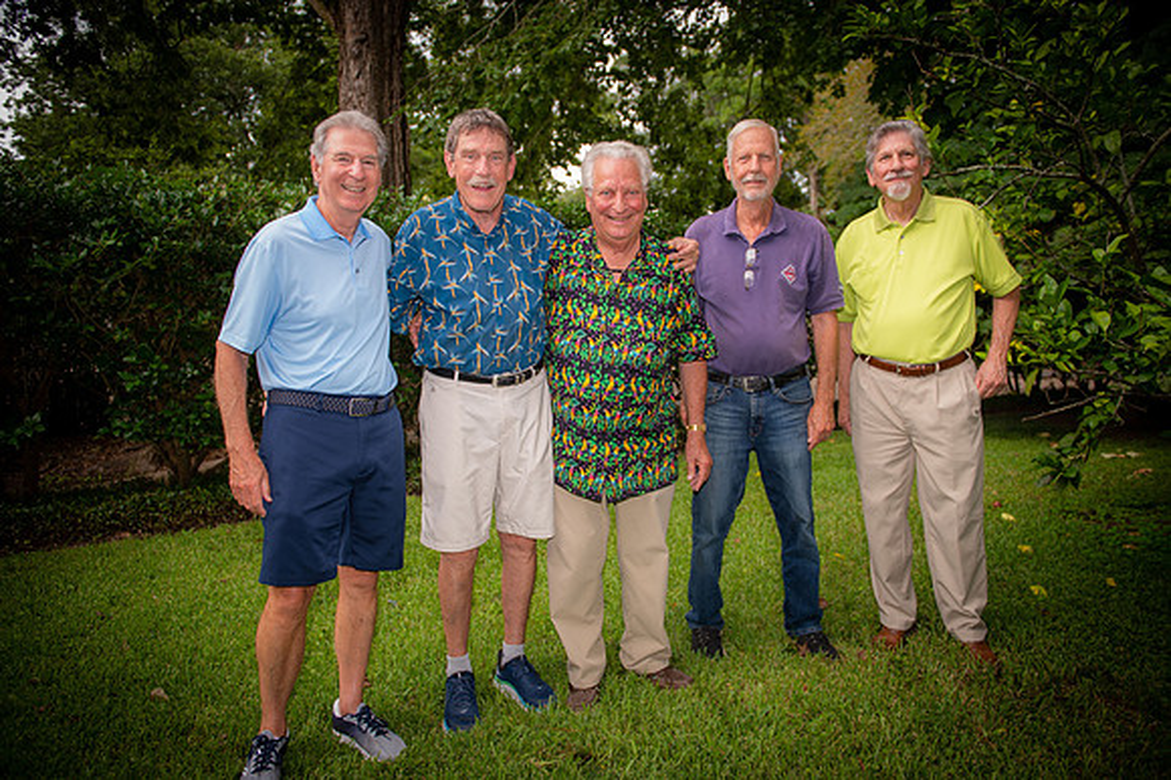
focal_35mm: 24
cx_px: 586
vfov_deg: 53.1
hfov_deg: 73.8
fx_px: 780
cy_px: 390
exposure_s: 1/60
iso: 64
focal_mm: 24
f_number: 3.5
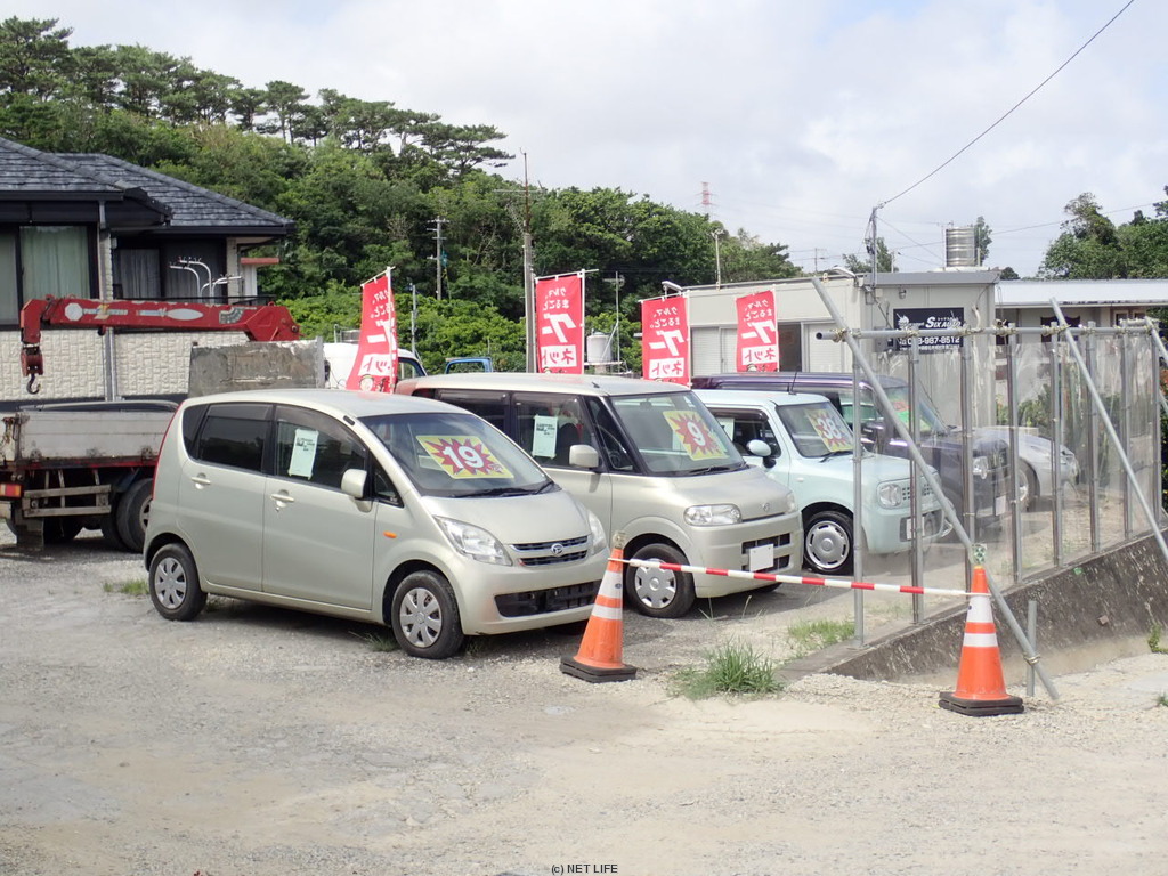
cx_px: 584
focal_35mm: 46
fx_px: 1552
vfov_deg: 31.5
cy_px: 438
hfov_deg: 41.2
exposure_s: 1/400
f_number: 4.5
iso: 100
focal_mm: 8.41
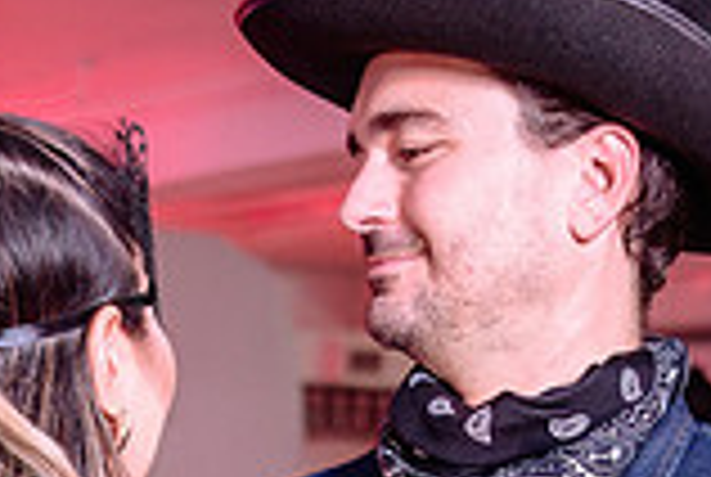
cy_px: 585
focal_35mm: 148
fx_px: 2928
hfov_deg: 13.6
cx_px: -22
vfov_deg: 9.2
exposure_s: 1/100
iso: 800
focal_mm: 34
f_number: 2.8
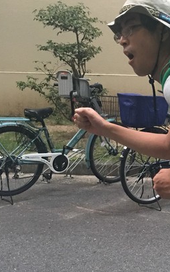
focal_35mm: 77
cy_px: 160
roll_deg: -1.3
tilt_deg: -11.0
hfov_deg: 15.7
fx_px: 570
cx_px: 251
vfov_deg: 26.8
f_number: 2.2
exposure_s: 1/15
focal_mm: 4.15
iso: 64
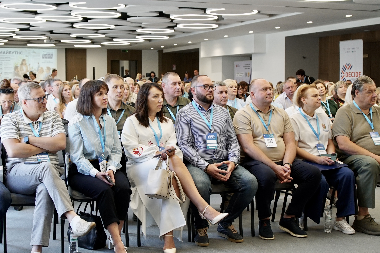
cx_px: 190
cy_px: 126
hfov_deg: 35.0
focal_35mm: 57
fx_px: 602
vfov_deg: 23.8
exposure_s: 1/200
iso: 1250
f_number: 4
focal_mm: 38
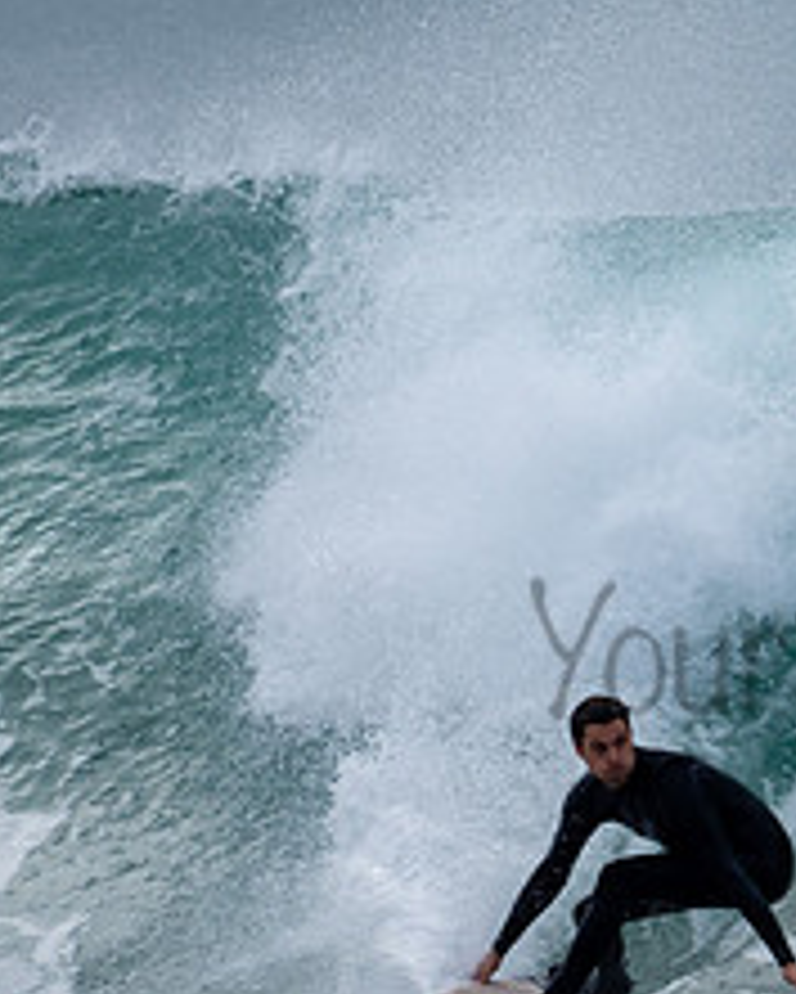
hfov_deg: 0.8
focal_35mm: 1844
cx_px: 994
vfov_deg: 1.0
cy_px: 609
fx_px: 54265
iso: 160
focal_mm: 500
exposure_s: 1/800
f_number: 5.6
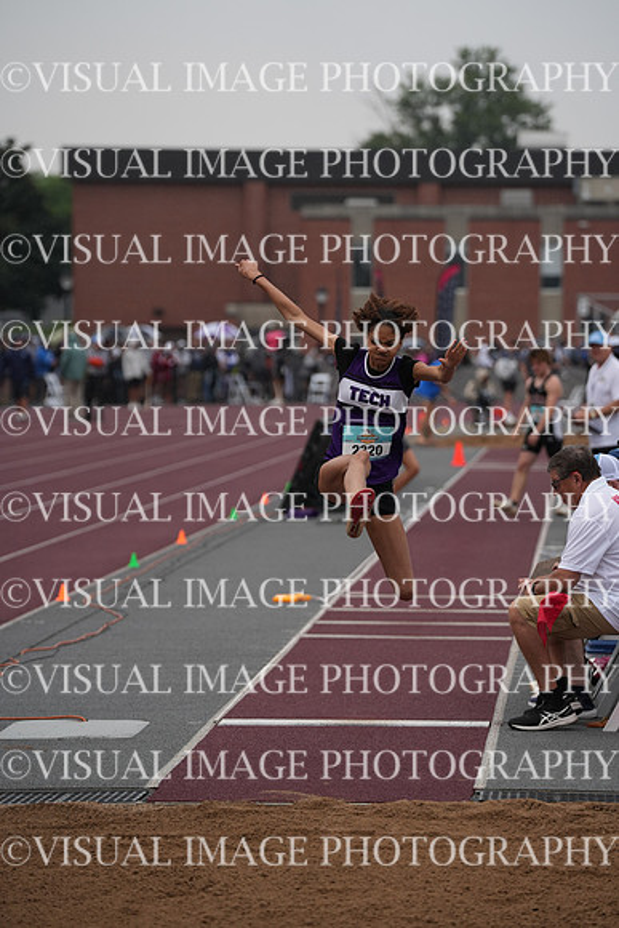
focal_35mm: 167
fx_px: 4304
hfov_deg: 8.2
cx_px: 310
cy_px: 464
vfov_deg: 12.3
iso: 800
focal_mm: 167
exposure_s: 1/2000
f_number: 4
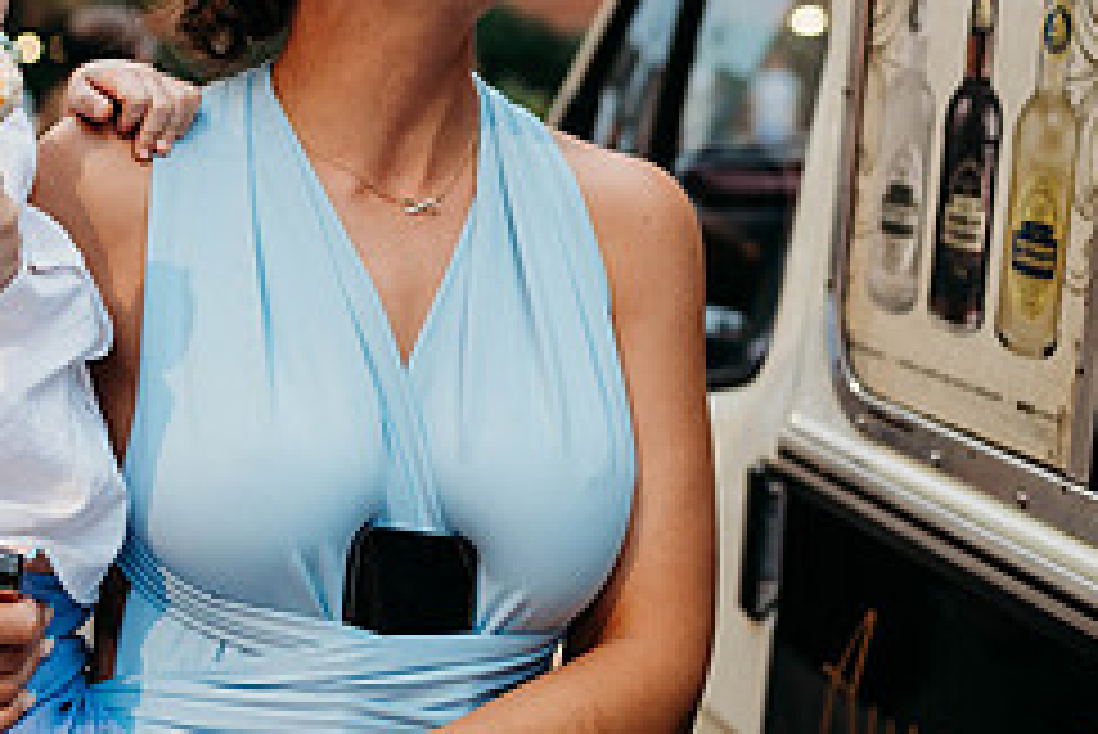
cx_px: 216
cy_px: 176
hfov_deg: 24.1
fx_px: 2533
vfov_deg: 16.4
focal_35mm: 83
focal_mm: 35
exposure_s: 1/200
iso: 800
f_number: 2.2
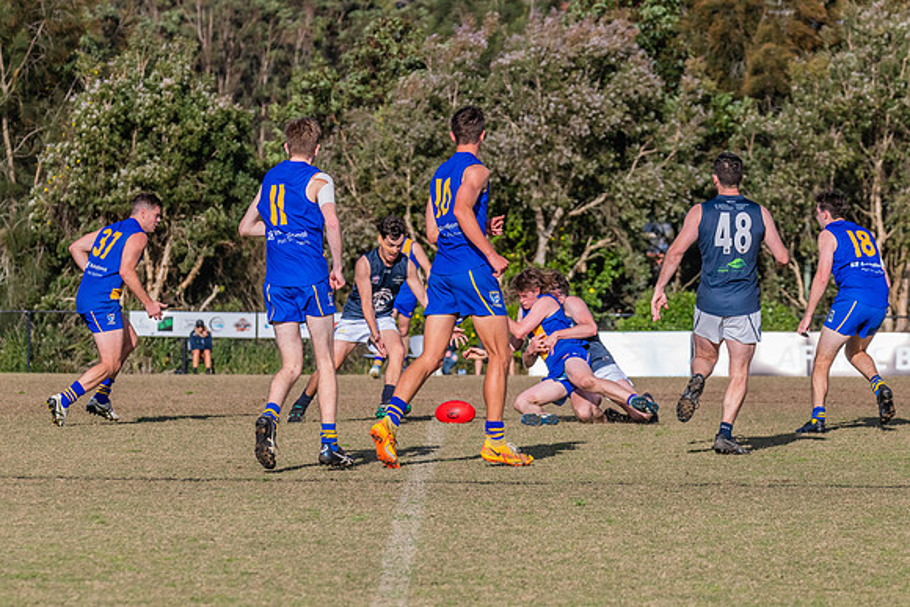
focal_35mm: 241
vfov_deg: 5.7
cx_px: 462
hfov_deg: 8.6
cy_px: 325
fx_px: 6080
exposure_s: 1/2000
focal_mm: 210
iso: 800
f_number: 10
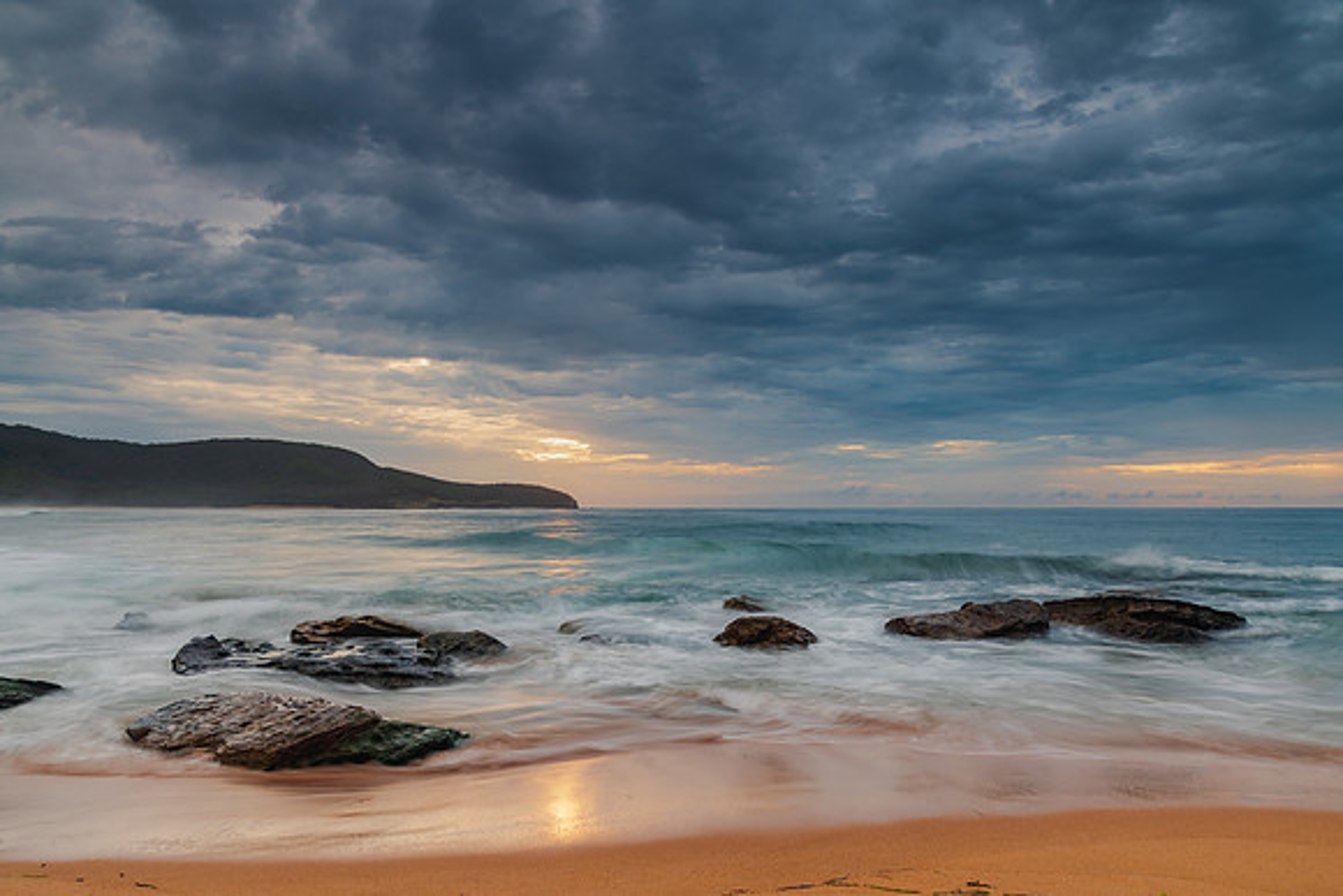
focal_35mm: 28
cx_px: 672
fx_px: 1053
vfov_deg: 46.1
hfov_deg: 65.0
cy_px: 448
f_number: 9
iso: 31
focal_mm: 27
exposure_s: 1/1.25
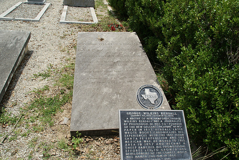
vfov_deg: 40.1
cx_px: 120
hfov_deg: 57.2
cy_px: 80
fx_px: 219
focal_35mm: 33
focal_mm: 22
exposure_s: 1/200
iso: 100
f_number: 10
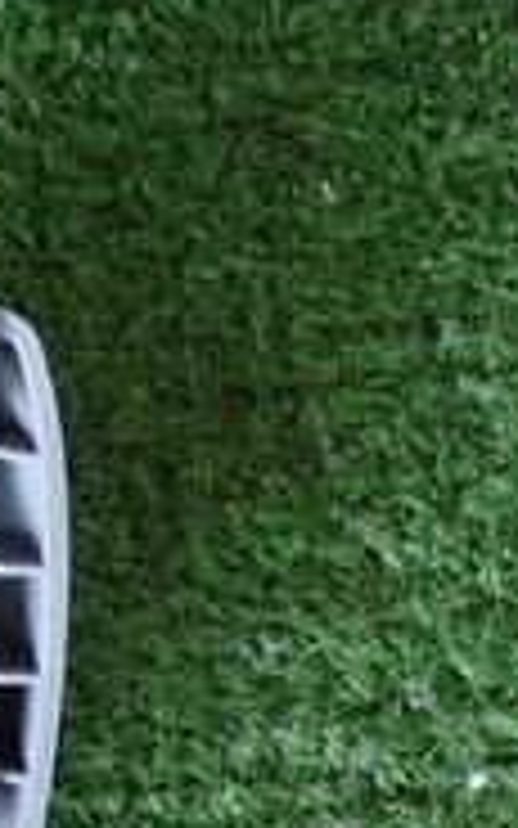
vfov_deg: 15.8
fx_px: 2959
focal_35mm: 131
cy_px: 140
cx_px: -230
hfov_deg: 9.7
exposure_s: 1/40
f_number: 2.7
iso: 640
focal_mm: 6.83
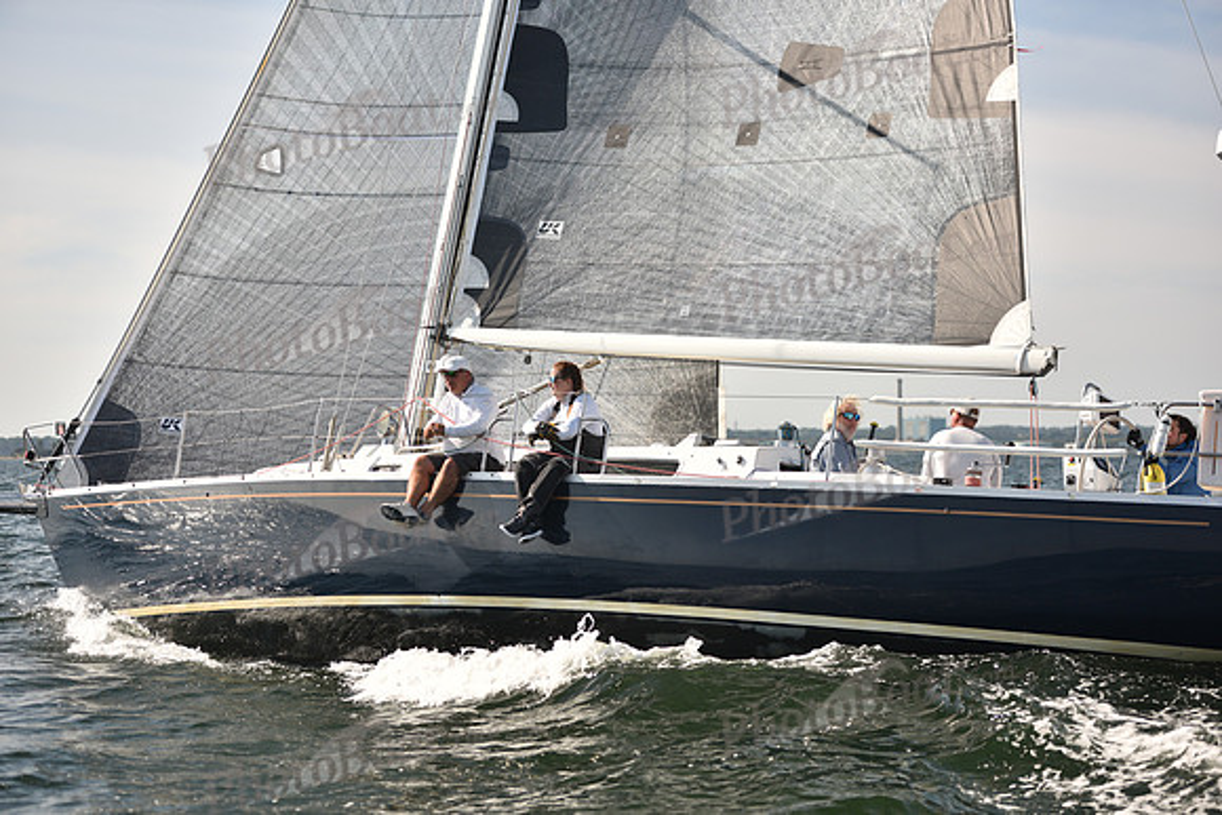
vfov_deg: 19.5
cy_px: 408
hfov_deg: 28.8
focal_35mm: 70
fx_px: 2377
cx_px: 611
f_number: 2.8
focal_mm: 70
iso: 250
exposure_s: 1/1250
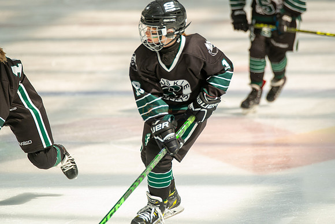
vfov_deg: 3.9
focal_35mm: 351
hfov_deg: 5.9
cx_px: 172
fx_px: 3270
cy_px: 93
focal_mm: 300
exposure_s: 1/2500
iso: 1600
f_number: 3.5
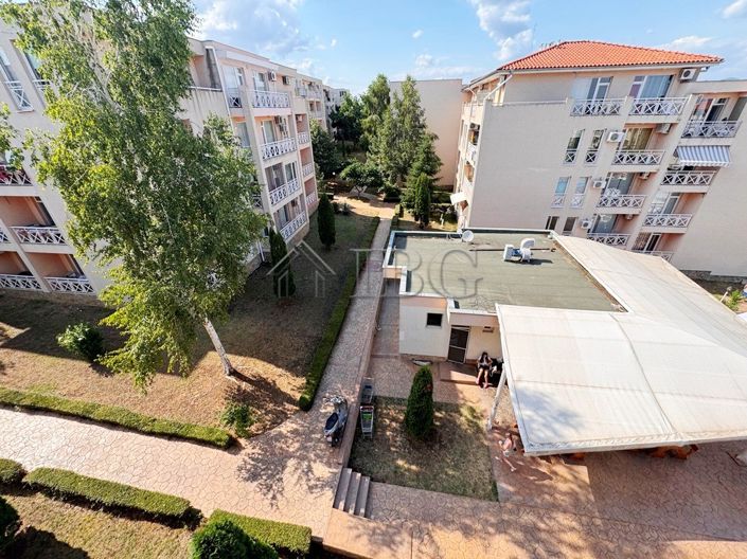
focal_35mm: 14
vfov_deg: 85.6
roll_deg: +2.2
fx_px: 302
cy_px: 280
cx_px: 374
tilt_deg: -29.9
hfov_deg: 102.1
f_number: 2.2
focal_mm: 2.22
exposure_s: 1/652
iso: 50
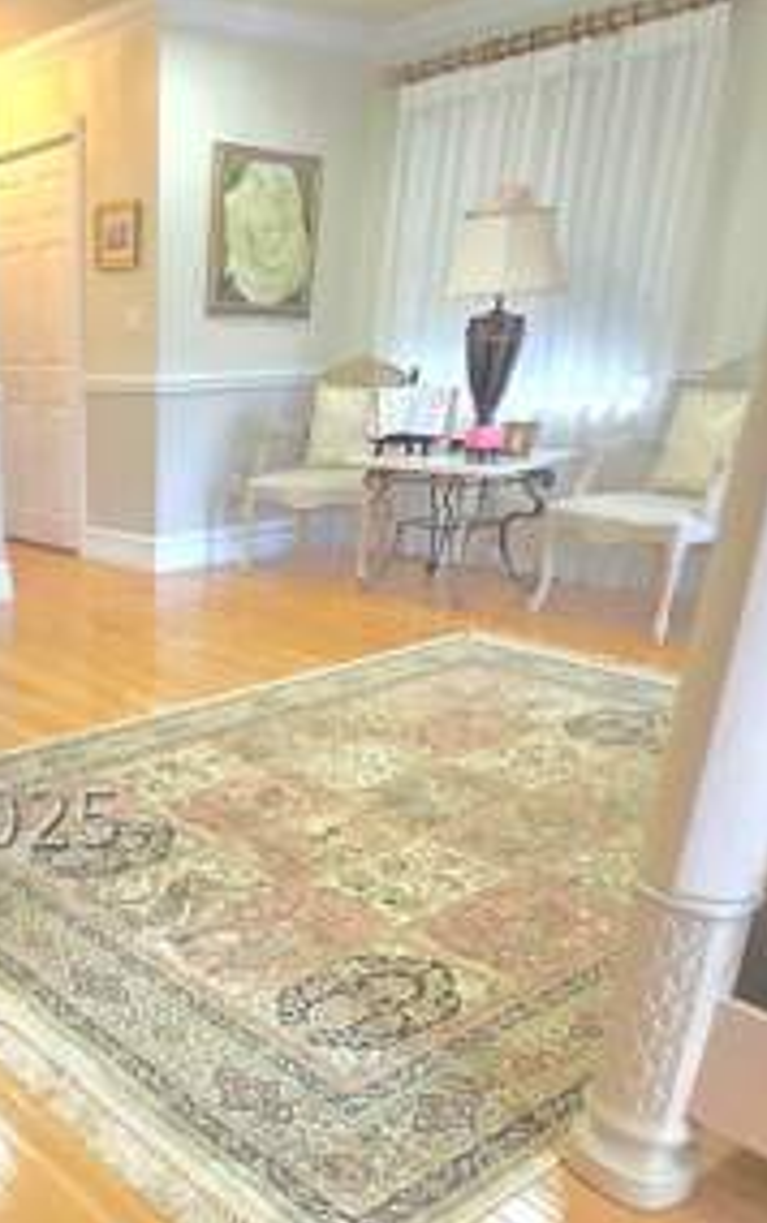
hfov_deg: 36.9
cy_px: 818
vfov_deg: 59.7
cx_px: 17
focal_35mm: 31
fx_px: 1035
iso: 640
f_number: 2.2
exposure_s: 1/60.2
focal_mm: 1.7
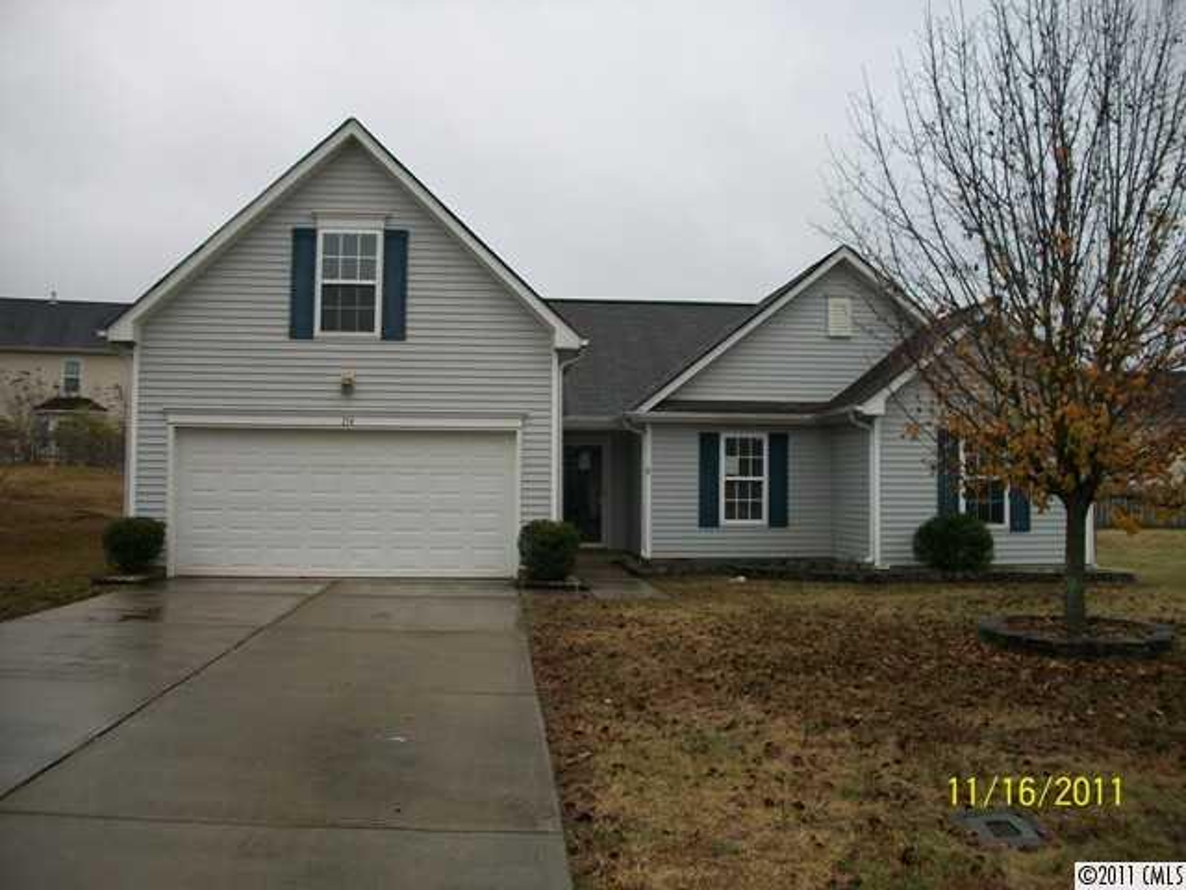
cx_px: 593
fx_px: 1096
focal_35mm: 32
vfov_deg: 44.2
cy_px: 445
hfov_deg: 56.8
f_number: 2.9
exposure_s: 1/160
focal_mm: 5.7
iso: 80
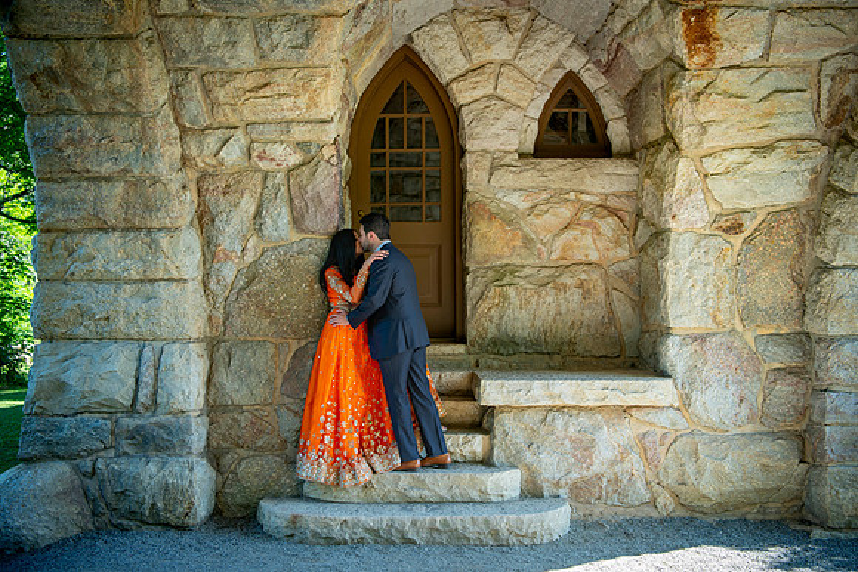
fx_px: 882
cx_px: 426
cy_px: 281
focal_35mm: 37
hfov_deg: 51.9
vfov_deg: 36.0
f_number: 2.8
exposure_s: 1/200
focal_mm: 34
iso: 160
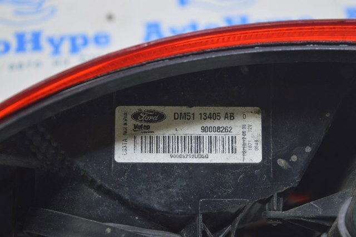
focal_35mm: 82
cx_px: 178
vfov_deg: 16.5
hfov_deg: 24.6
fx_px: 815
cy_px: 118
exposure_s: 1/20
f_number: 5.6
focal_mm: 55
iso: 400
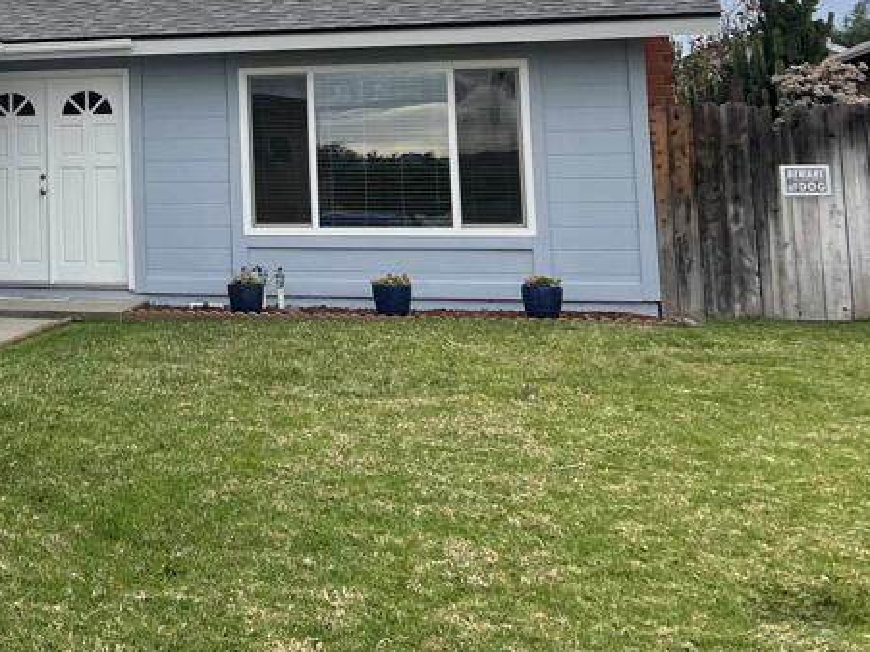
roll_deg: +0.5
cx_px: -100
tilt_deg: +6.0
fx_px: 1482
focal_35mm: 59
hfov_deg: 29.3
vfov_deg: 24.0
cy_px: 44
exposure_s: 1/840
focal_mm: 5.7
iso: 50
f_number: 1.5
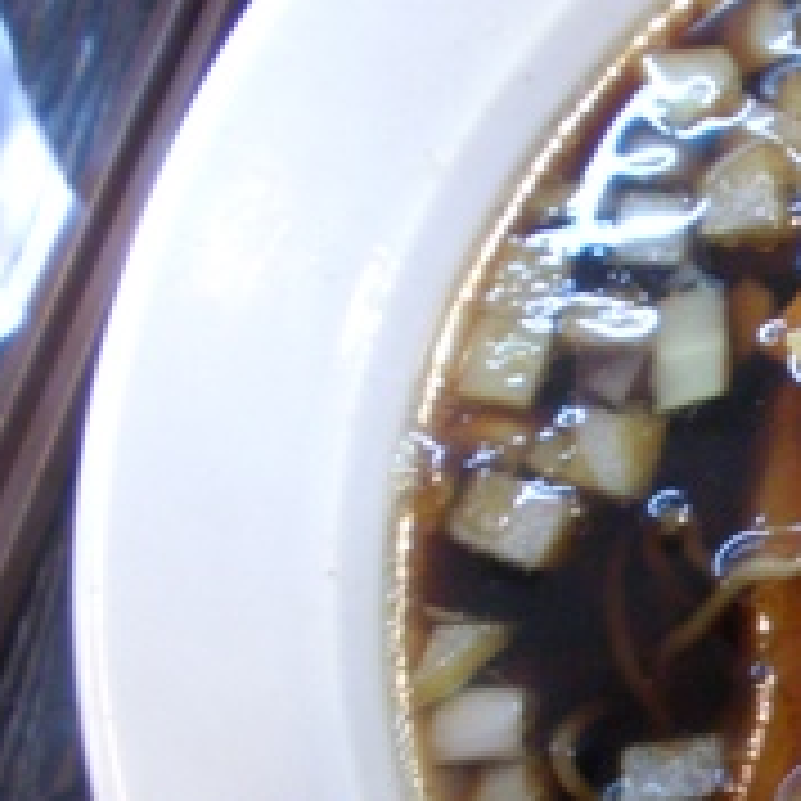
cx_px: 1274
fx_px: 2984
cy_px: 614
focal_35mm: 114
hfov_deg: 14.1
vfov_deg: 15.2
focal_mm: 6.6
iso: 100
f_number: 3.5
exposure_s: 1/8
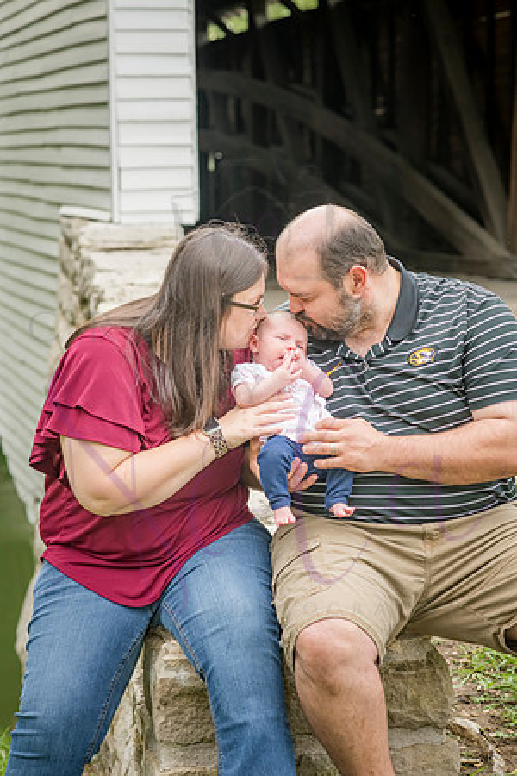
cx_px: 258
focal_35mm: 85
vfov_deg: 23.9
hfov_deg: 16.1
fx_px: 1831
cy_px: 388
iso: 400
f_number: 5.6
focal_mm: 85
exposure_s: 1/160
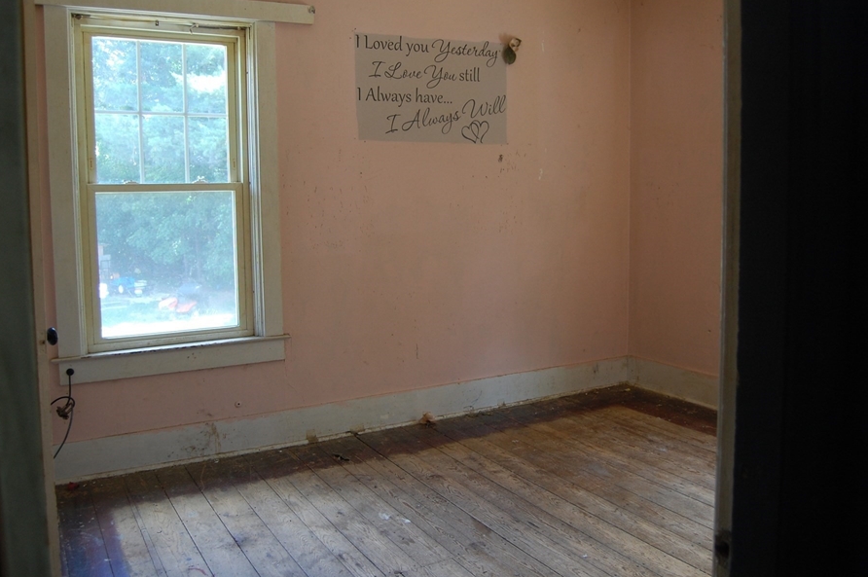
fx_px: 747
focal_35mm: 31
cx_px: 440
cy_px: 257
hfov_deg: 60.3
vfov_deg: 42.2
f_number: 3.5
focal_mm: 18
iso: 400
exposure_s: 1/50
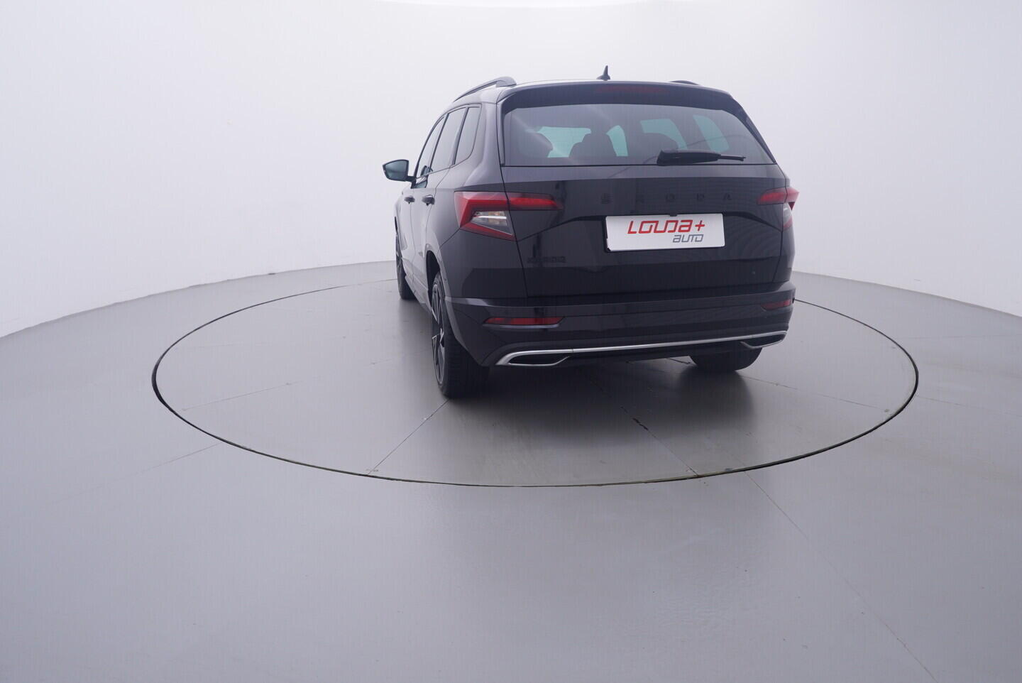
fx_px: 639
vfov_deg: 56.2
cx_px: 511
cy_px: 342
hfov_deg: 77.3
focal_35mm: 22
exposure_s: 1/80
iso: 200
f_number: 5
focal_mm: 15
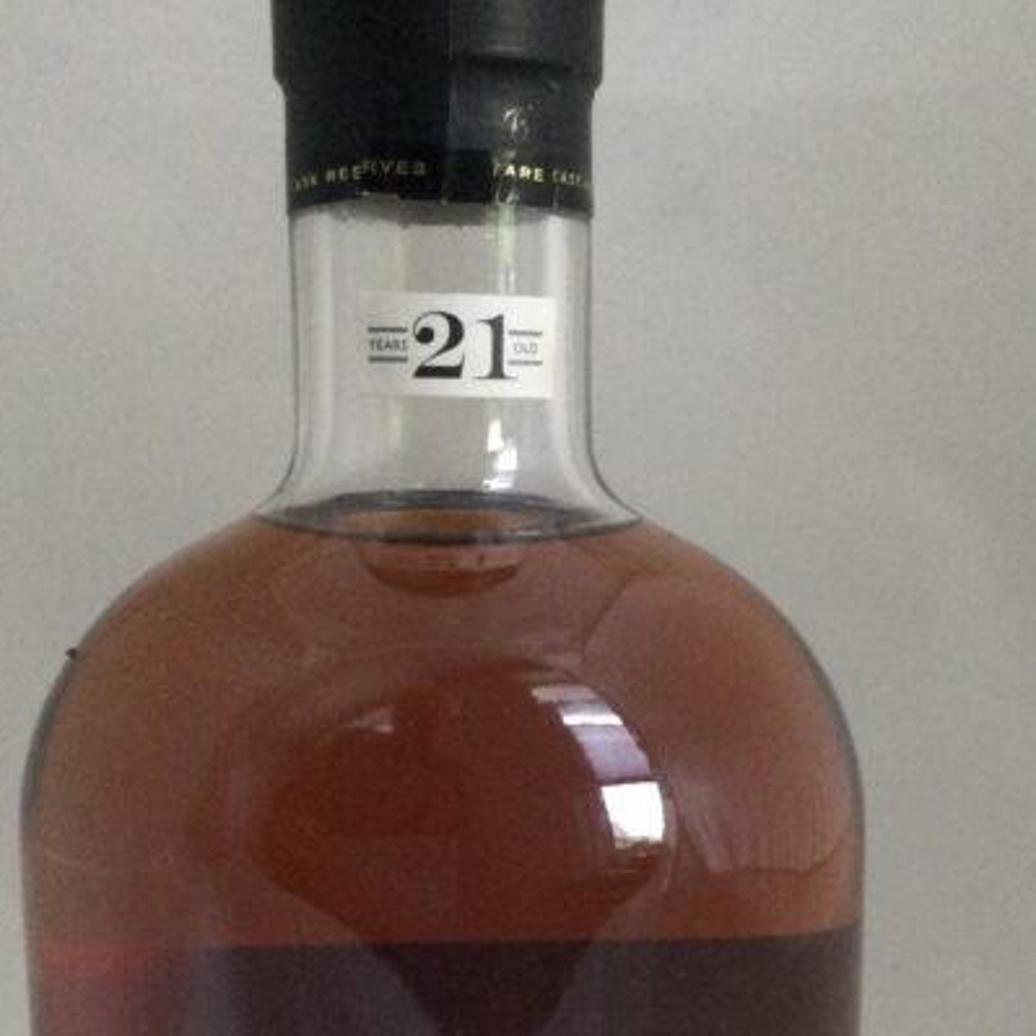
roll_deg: +0.1
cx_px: 558
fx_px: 2167
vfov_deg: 26.2
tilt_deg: -11.9
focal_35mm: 64
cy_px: 876
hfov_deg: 26.9
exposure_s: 1/33
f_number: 2.4
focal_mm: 3.3
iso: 160
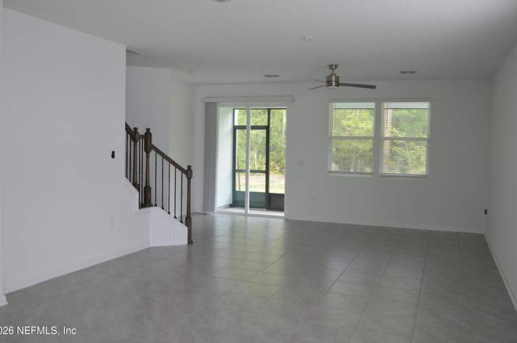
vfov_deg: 41.0
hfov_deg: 58.8
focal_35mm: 32
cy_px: 164
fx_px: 459
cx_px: 258
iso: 400
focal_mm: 20
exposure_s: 1/100
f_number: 5
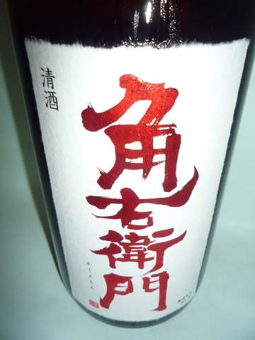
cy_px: 170
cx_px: 128
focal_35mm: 30
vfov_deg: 60.0
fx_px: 295
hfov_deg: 46.8
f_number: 4
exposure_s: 1/30
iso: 100
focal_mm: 5.2
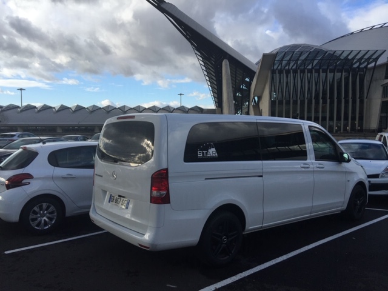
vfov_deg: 48.2
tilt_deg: -1.6
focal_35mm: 29
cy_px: 146
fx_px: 325
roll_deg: -0.6
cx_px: 194
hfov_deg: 61.7
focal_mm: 4.15
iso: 32
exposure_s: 1/1199
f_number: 2.2
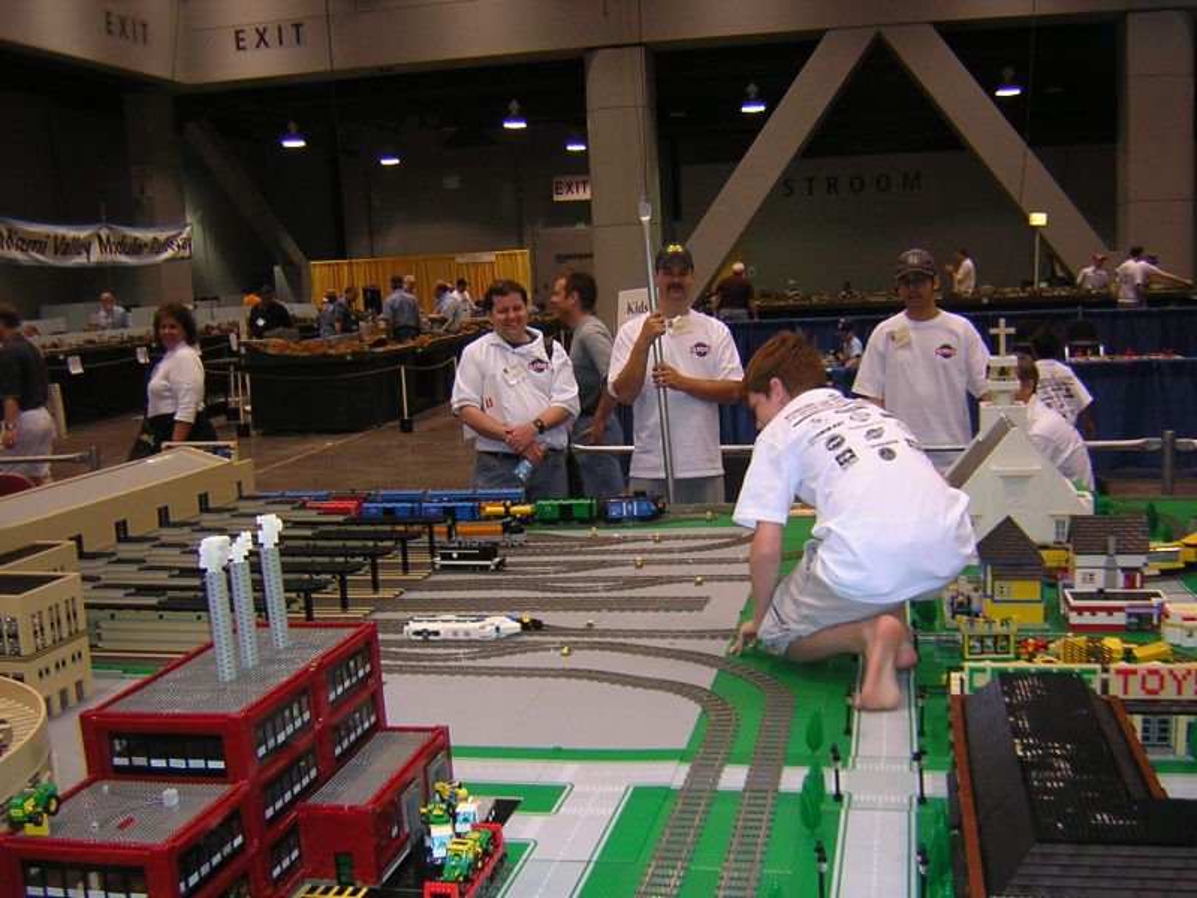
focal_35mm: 36
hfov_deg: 51.4
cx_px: 598
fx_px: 1245
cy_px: 449
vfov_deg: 39.7
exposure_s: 1/60.1
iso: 177
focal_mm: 4.7
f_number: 2.6
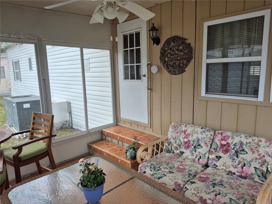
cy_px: 102
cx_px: 136
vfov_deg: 58.9
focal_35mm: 23
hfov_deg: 73.9
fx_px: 181
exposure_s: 1/369
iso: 25
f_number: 1.8
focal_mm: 5.4
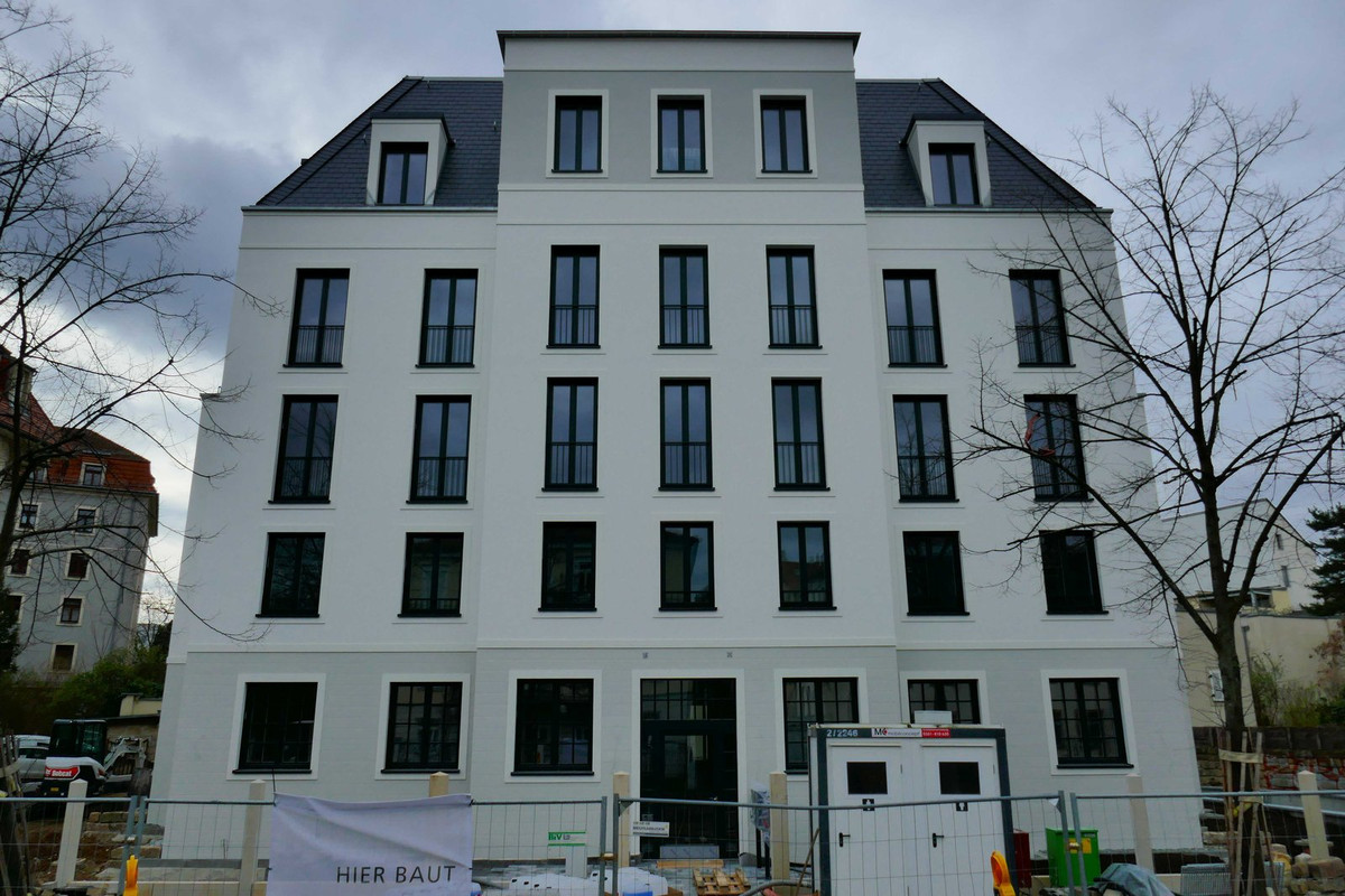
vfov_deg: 51.3
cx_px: 672
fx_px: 934
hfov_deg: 71.5
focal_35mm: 25
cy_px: 448
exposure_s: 1/1000
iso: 500
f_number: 5.6
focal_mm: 9.1
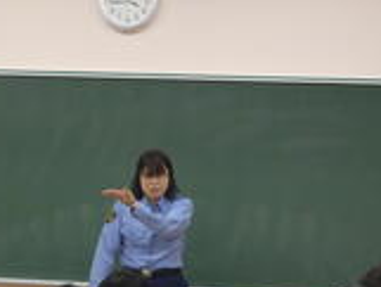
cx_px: 26
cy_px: 275
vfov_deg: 7.6
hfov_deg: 10.0
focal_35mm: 196
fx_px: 2159
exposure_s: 1/80
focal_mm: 14.1
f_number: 4.5
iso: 320
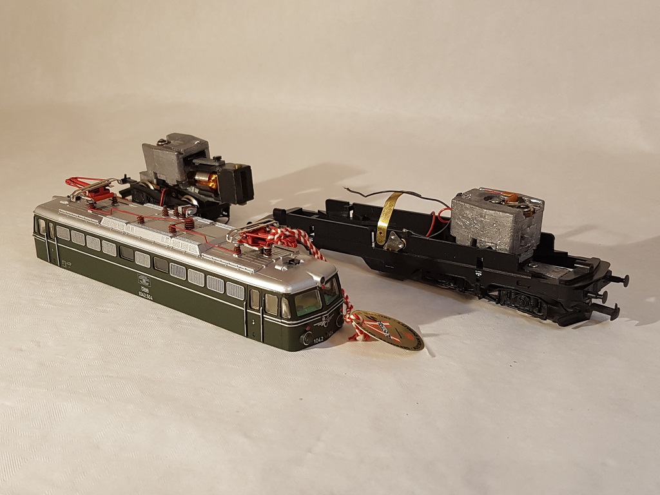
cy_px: 248
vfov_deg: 53.1
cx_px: 330
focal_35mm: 26
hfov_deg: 67.3
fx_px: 496
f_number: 1.7
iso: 80
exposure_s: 1/50
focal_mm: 4.2
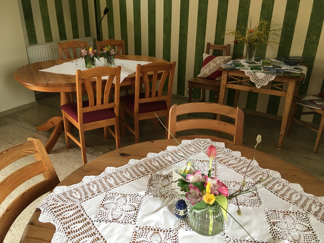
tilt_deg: -26.3
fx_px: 271
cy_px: 122
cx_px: 162
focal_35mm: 29
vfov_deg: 48.2
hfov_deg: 61.7
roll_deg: -0.2
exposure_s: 1/33
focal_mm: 4.15
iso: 80
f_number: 2.2
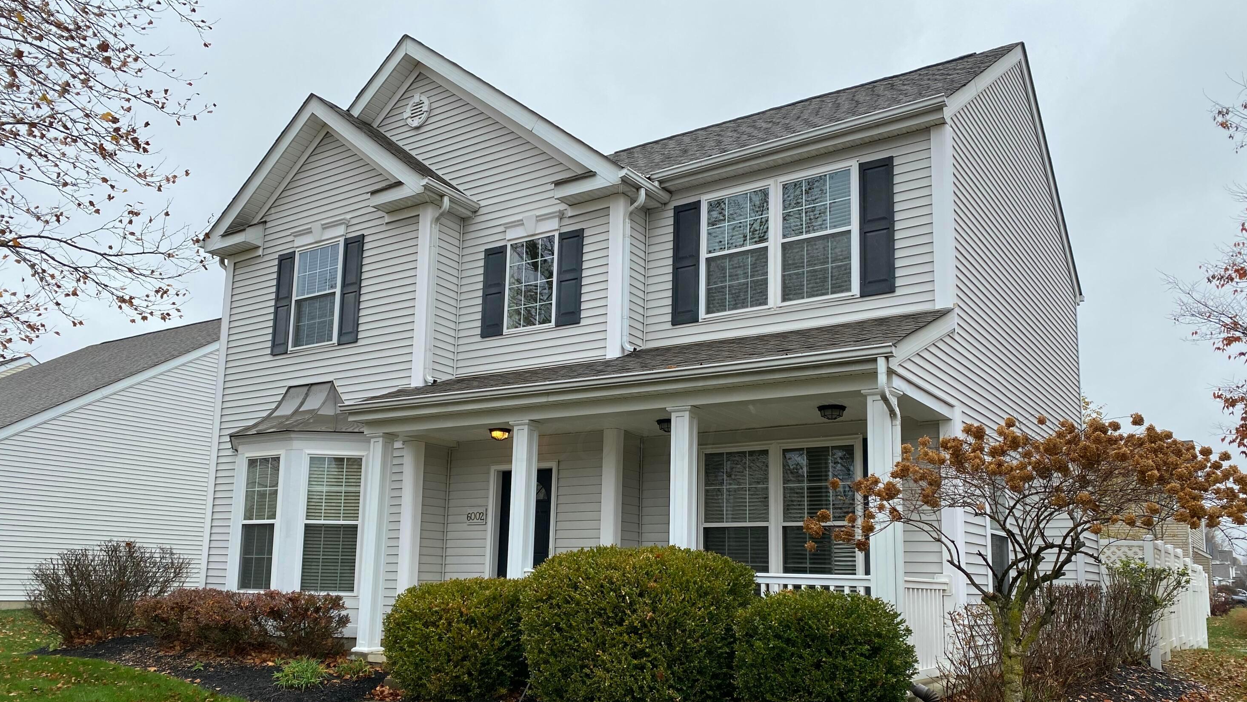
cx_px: 635
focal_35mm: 29
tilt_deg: +10.4
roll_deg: -0.3
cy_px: 443
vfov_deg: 39.9
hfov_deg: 66.1
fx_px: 959
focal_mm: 4.25
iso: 32
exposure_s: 1/626
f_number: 1.8
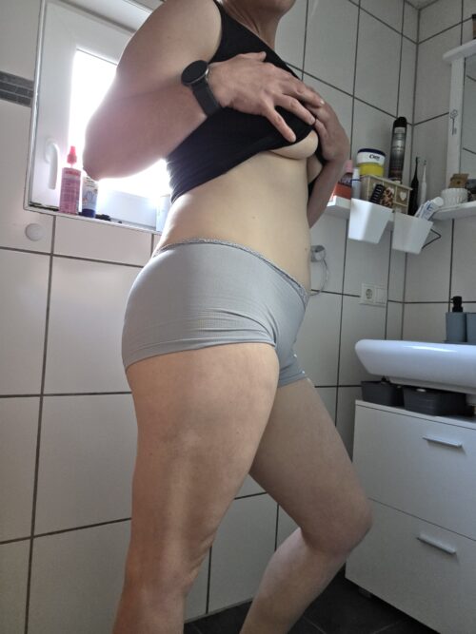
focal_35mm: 25
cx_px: 238
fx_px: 459
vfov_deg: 69.4
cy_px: 317
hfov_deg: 54.9
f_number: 2.2
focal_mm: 3.3
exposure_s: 1/33.3
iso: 640
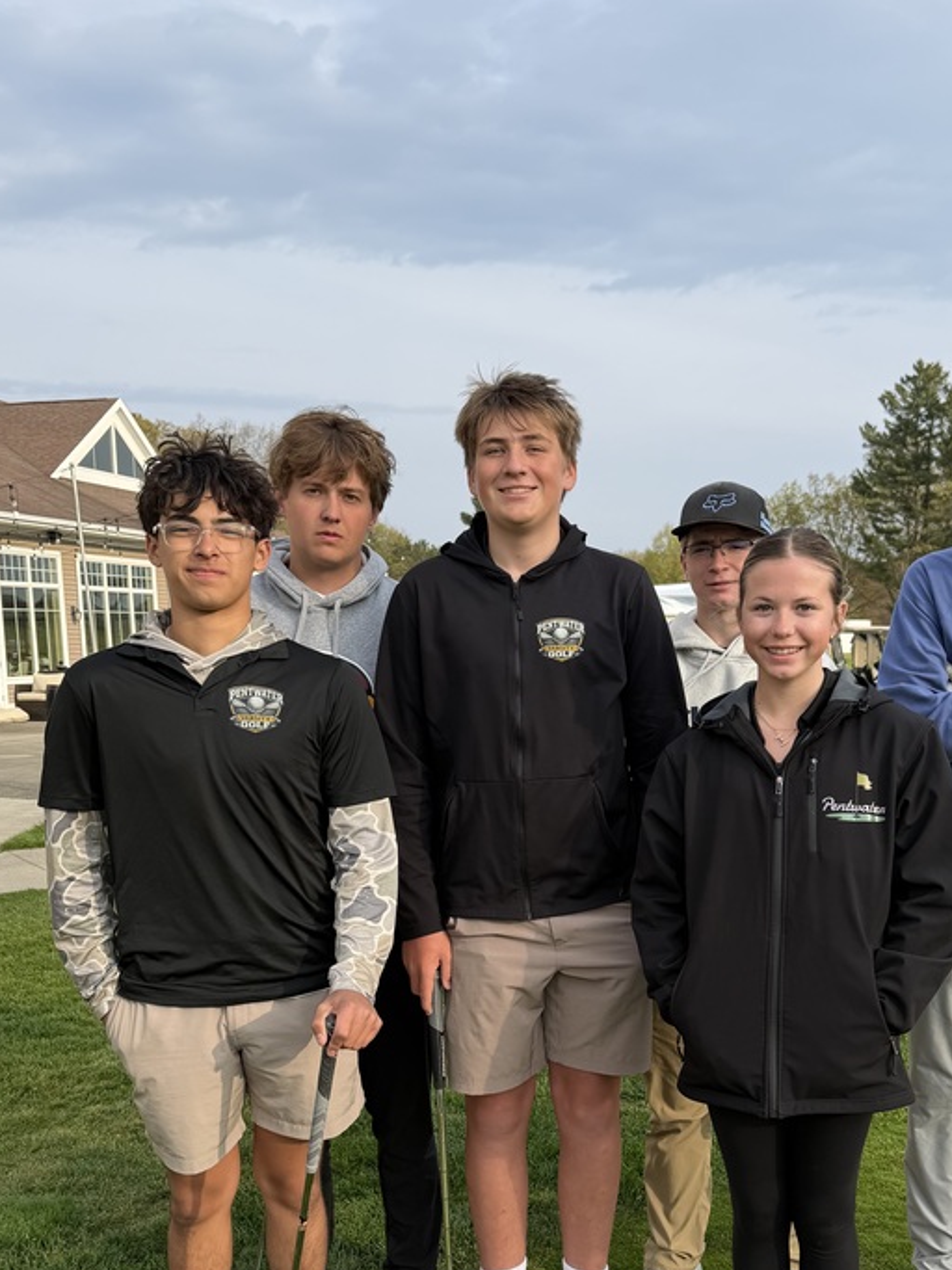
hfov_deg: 39.5
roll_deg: +0.3
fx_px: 1320
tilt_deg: -9.7
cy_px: 848
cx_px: 573
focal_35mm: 36
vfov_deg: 50.4
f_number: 1.78
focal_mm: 6.76
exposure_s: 1/1727
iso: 80
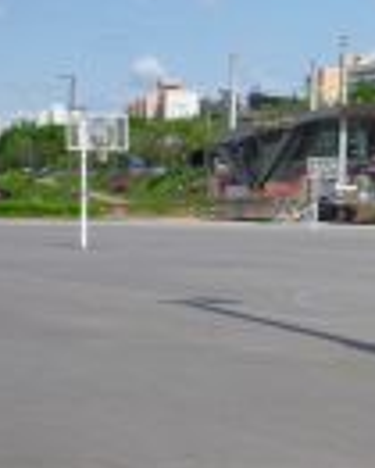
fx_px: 1621
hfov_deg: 12.9
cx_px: 414
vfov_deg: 16.3
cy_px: 111
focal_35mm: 117
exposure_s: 1/800
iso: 100
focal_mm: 7.4
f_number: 4.2
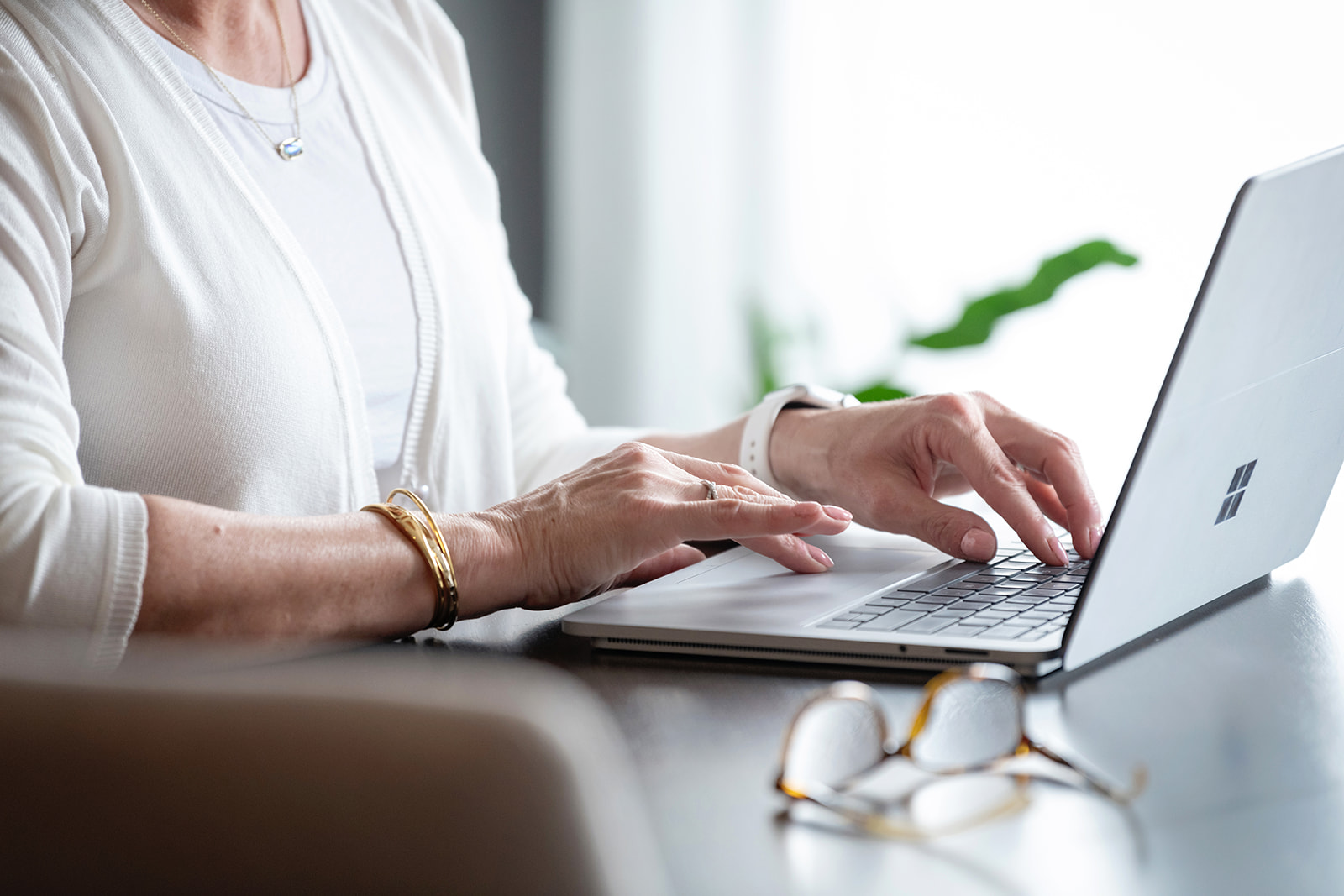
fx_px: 7467
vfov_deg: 6.9
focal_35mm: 200
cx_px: 672
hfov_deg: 10.3
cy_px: 448
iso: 1250
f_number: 3.5
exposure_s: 1/160
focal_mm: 200
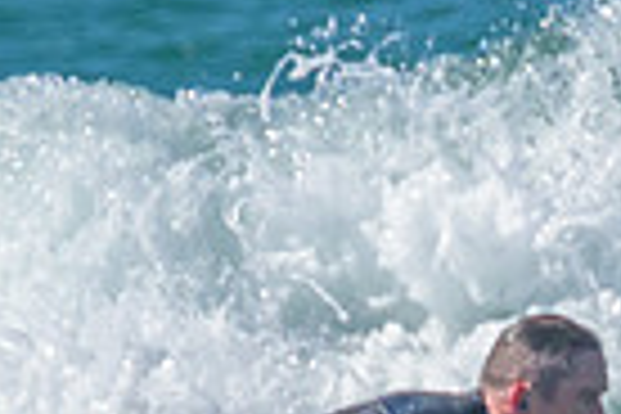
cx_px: 864
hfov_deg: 0.6
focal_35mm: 3351
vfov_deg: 0.4
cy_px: 583
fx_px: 57800
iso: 3600
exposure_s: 1/2000
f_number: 11
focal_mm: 800
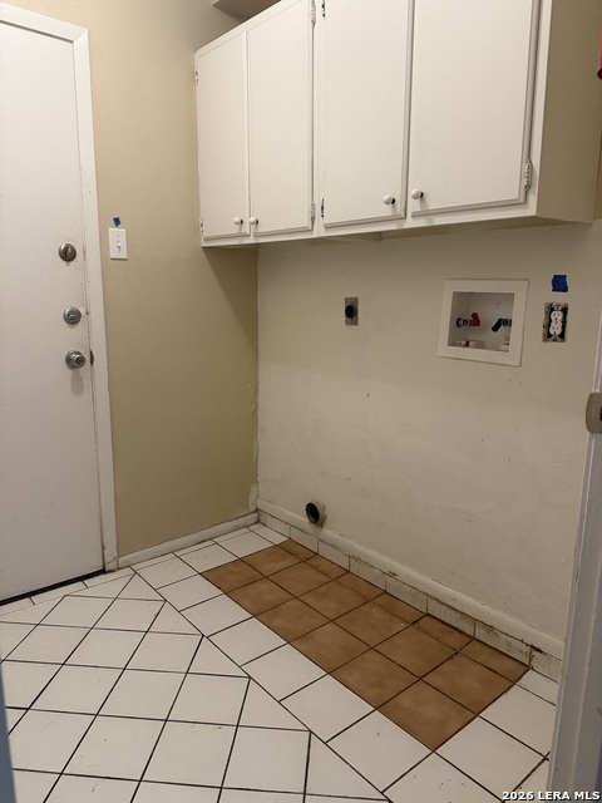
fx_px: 557
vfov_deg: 71.6
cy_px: 402
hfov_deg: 56.8
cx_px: 301
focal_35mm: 24
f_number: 1.78
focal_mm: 6.76
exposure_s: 1/60
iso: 400
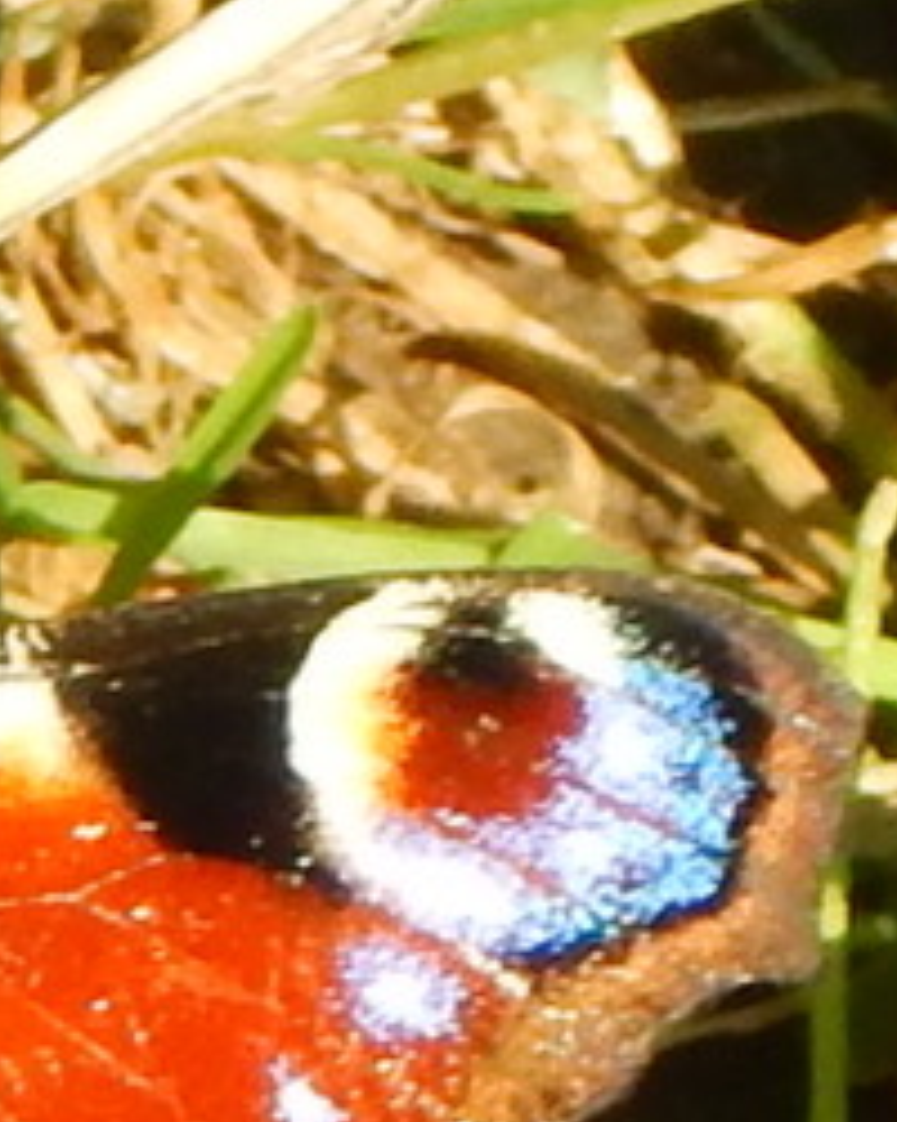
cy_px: 1275
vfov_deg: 5.6
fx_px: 11515
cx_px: -572
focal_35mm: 347
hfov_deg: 4.4
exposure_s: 1/400
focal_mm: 18.7
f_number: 4.5
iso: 125
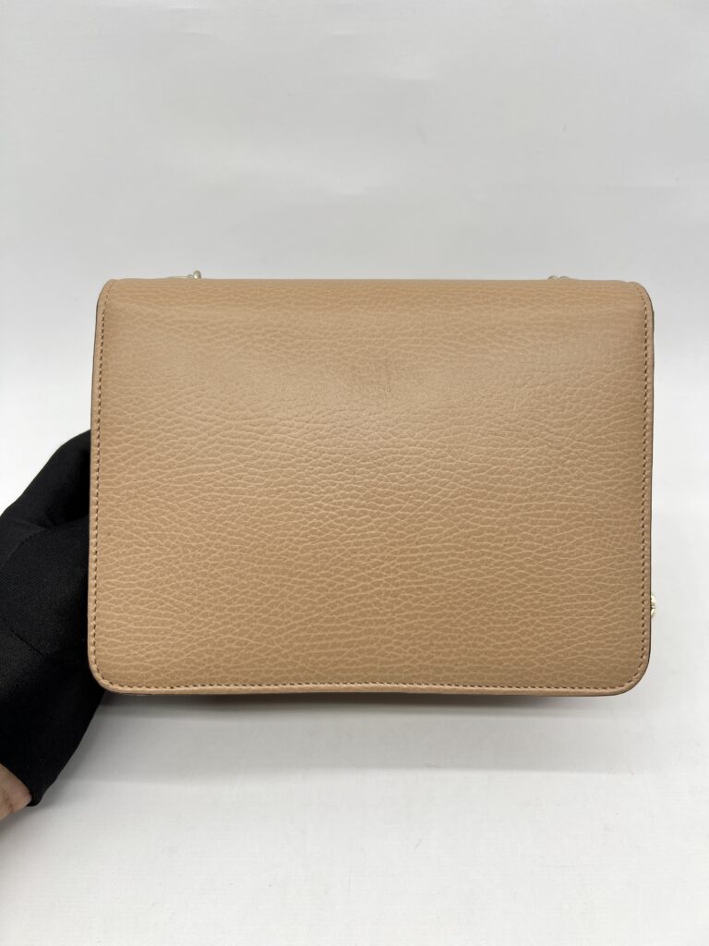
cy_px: 473
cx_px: 354
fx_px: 710
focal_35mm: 26
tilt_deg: -39.7
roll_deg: -0.4
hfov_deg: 53.1
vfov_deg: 67.3
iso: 32
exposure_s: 1/129
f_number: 1.5
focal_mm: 5.7
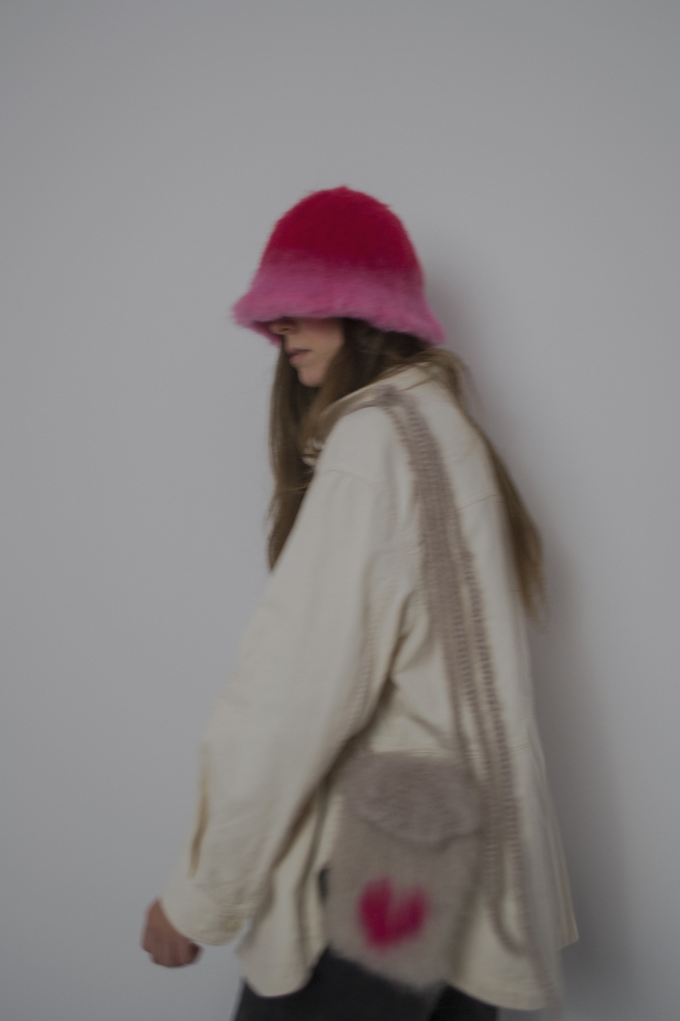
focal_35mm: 39
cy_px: 510
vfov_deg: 49.6
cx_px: 340
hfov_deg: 34.2
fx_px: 1105
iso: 140
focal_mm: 26
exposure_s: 1/40
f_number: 4.5
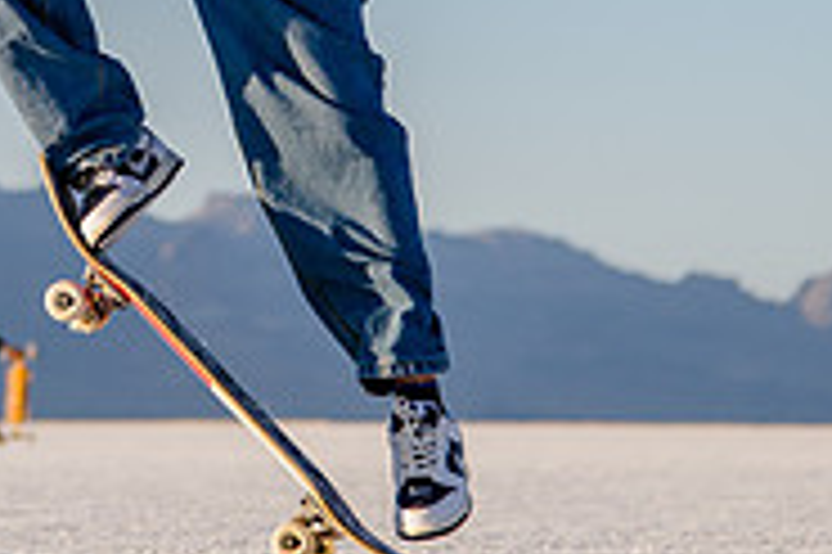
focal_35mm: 263
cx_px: 58
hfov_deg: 7.8
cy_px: -104
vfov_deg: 5.2
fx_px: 6073
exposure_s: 1/1250
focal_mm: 78
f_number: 4
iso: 200
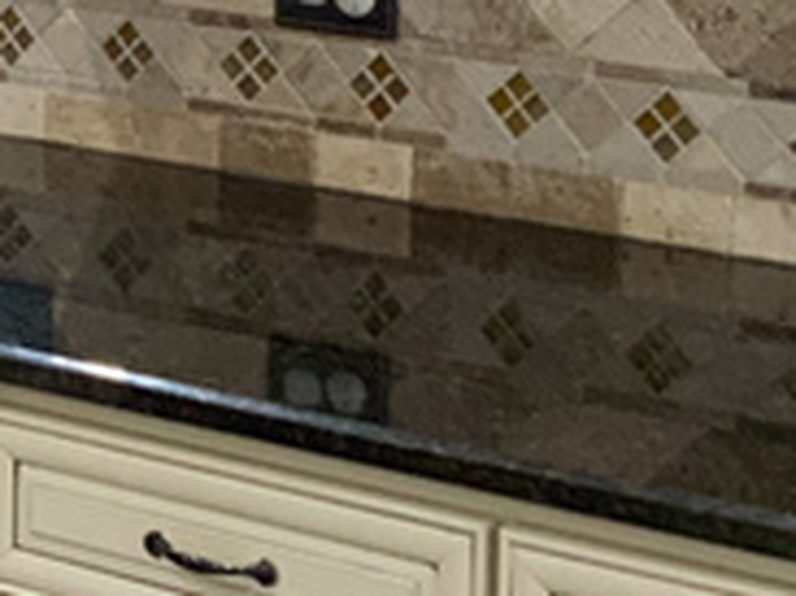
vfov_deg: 9.1
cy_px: 35
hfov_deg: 11.6
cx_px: -487
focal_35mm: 162
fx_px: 3723
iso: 80
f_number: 1.8
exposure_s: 1/60
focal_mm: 3
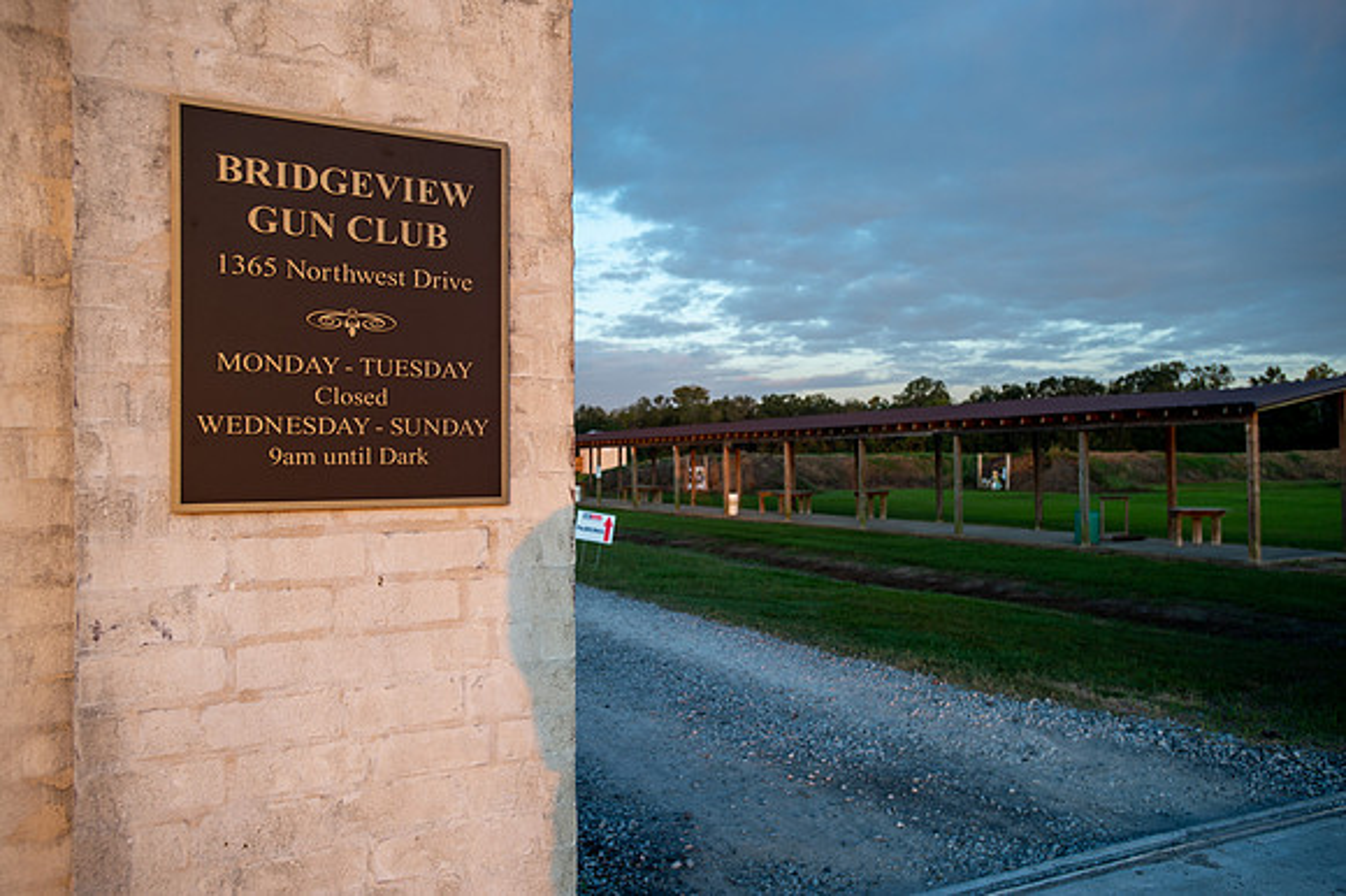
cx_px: 673
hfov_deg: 69.4
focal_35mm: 26
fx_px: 972
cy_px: 448
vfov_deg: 49.5
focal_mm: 26
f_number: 4.5
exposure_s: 1/125
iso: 200
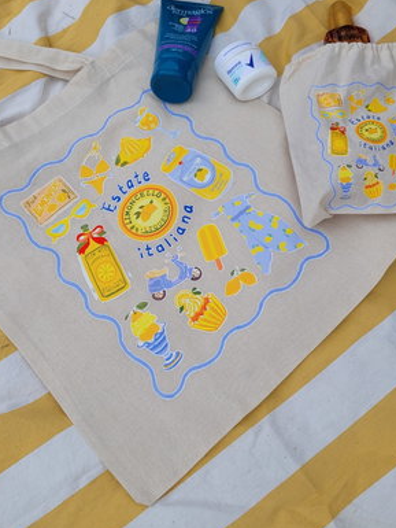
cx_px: 195
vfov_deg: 51.2
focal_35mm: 36
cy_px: 230
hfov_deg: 39.7
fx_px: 549
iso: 40
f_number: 1.8
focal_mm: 5.4
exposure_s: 1/1061
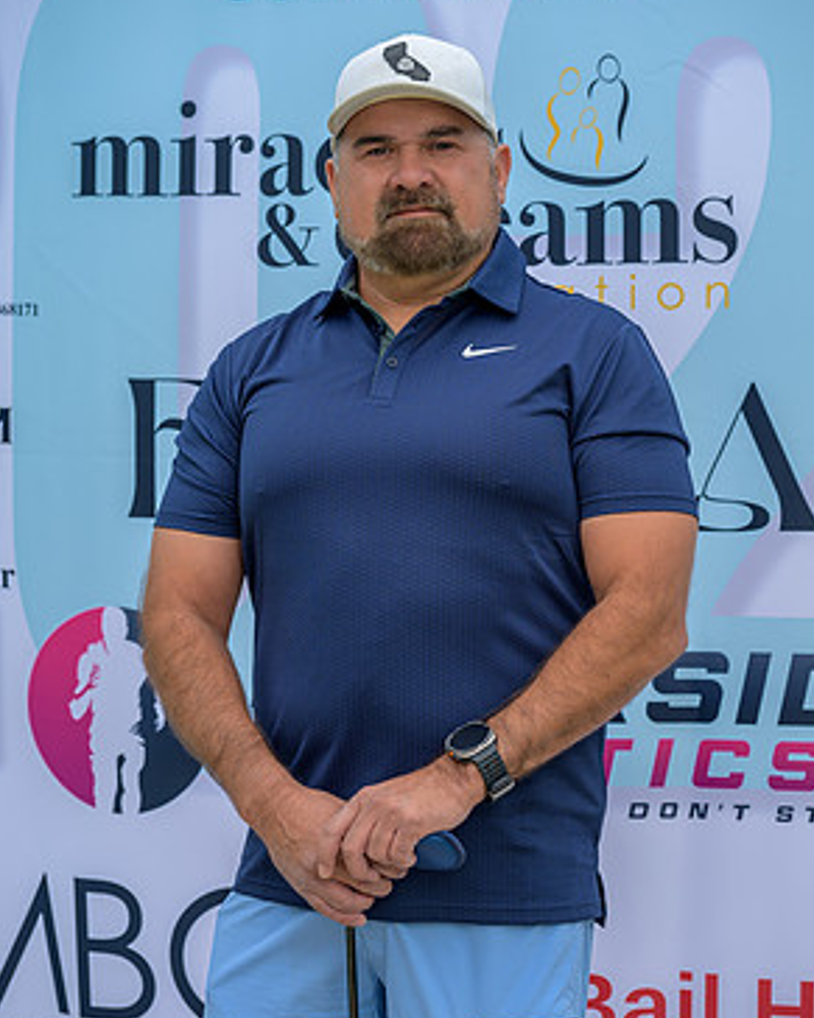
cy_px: 520
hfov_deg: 16.4
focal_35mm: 94
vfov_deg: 20.4
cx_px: 414
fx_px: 2832
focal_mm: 81
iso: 125
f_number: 4
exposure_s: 1/200
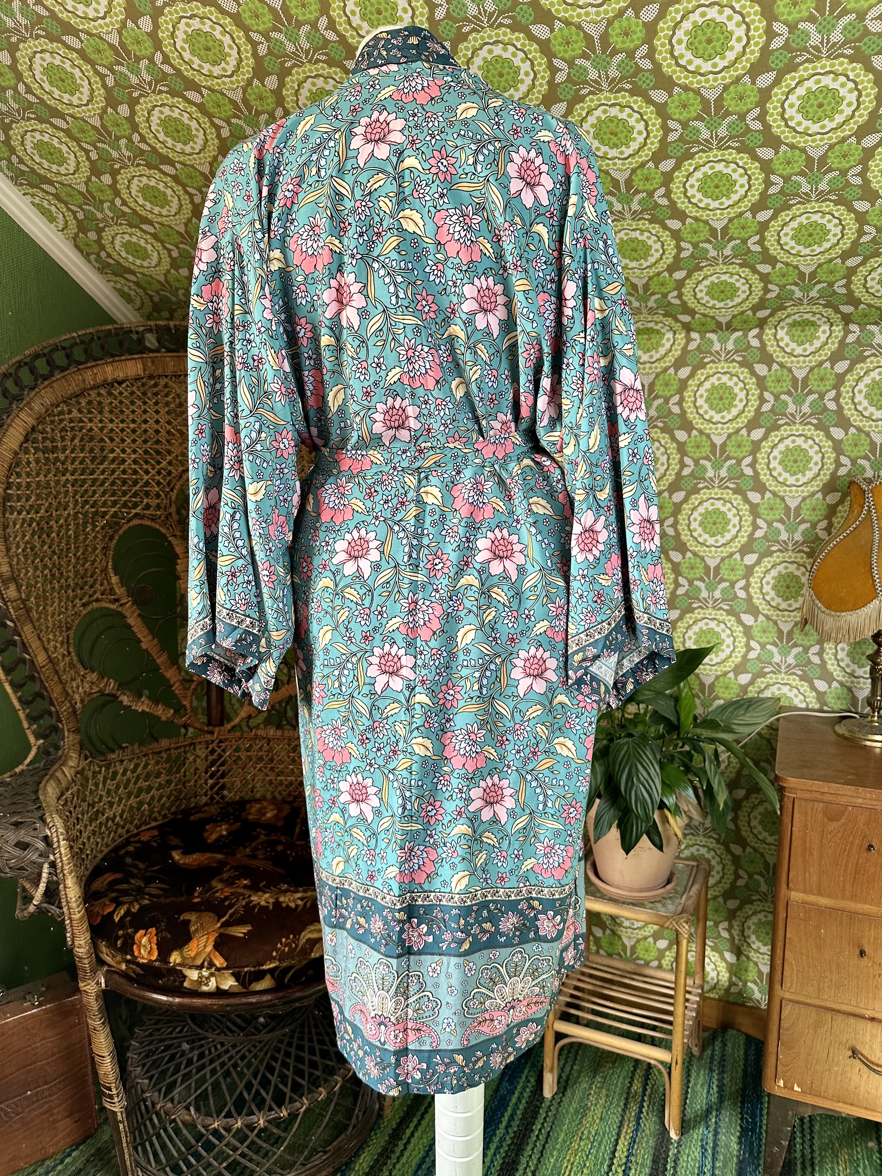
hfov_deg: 56.8
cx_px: 441
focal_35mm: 24
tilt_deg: -8.3
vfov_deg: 71.6
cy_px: 588
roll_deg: +0.3
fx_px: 815
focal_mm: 6.86
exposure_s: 1/121
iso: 160
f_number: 1.78
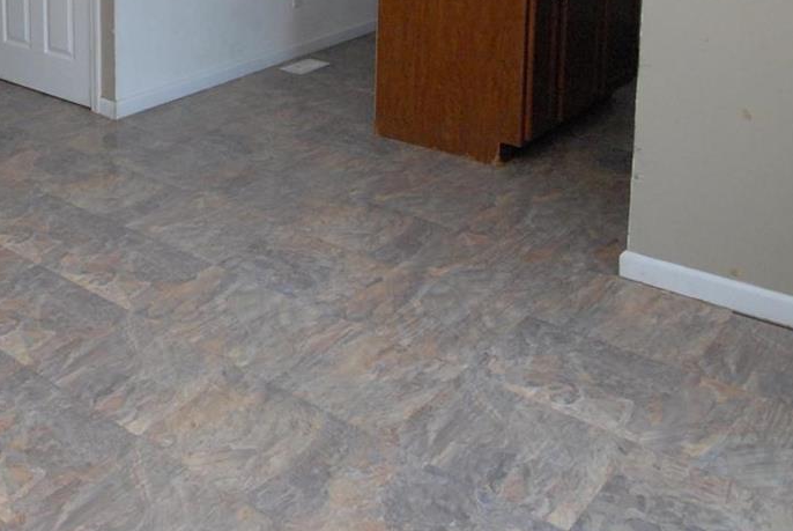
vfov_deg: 29.1
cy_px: -44
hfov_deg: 41.4
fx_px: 926
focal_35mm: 42
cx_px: 34
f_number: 7.1
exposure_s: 1/60
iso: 1000
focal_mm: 12
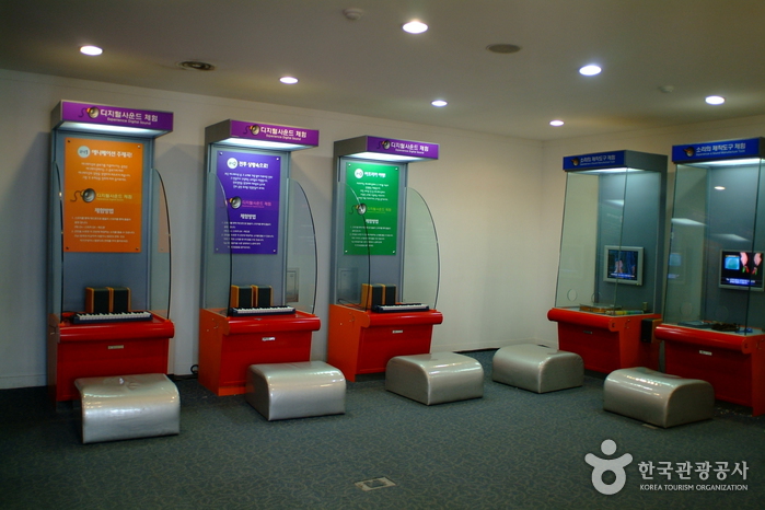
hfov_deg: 61.9
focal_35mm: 30
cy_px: 255
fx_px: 637
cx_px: 382
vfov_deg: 43.6
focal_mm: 20
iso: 400
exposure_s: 1/45
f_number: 3.3
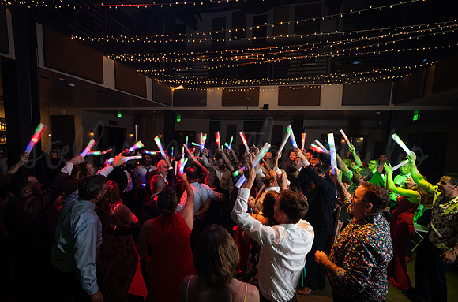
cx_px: 217
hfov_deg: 92.2
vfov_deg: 68.9
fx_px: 220
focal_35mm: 17
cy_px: 161
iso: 3200
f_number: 4
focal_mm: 16
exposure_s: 1/80
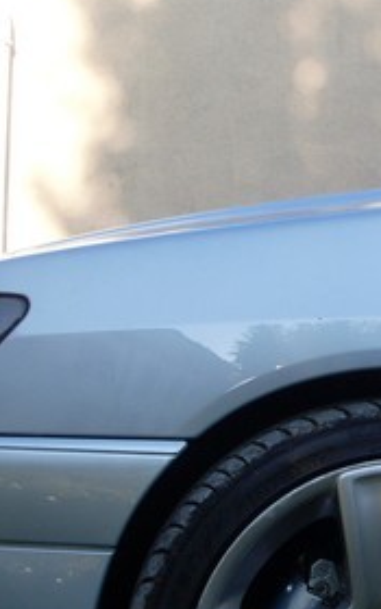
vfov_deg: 22.4
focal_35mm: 92
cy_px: 420
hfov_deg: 13.9
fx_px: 1528
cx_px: 416
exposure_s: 1/350
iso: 80
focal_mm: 6.3
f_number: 3
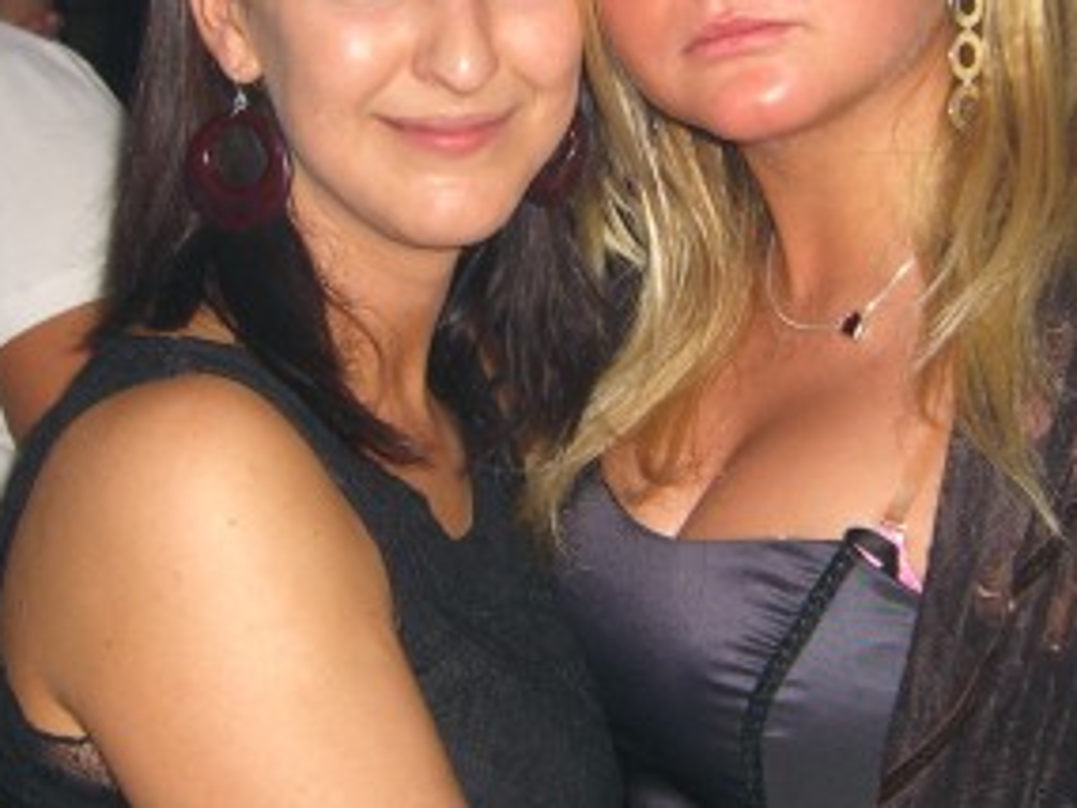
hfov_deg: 24.4
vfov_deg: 18.3
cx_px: 601
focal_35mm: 80
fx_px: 2490
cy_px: 181
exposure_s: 1/60
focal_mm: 7.9
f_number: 2.8
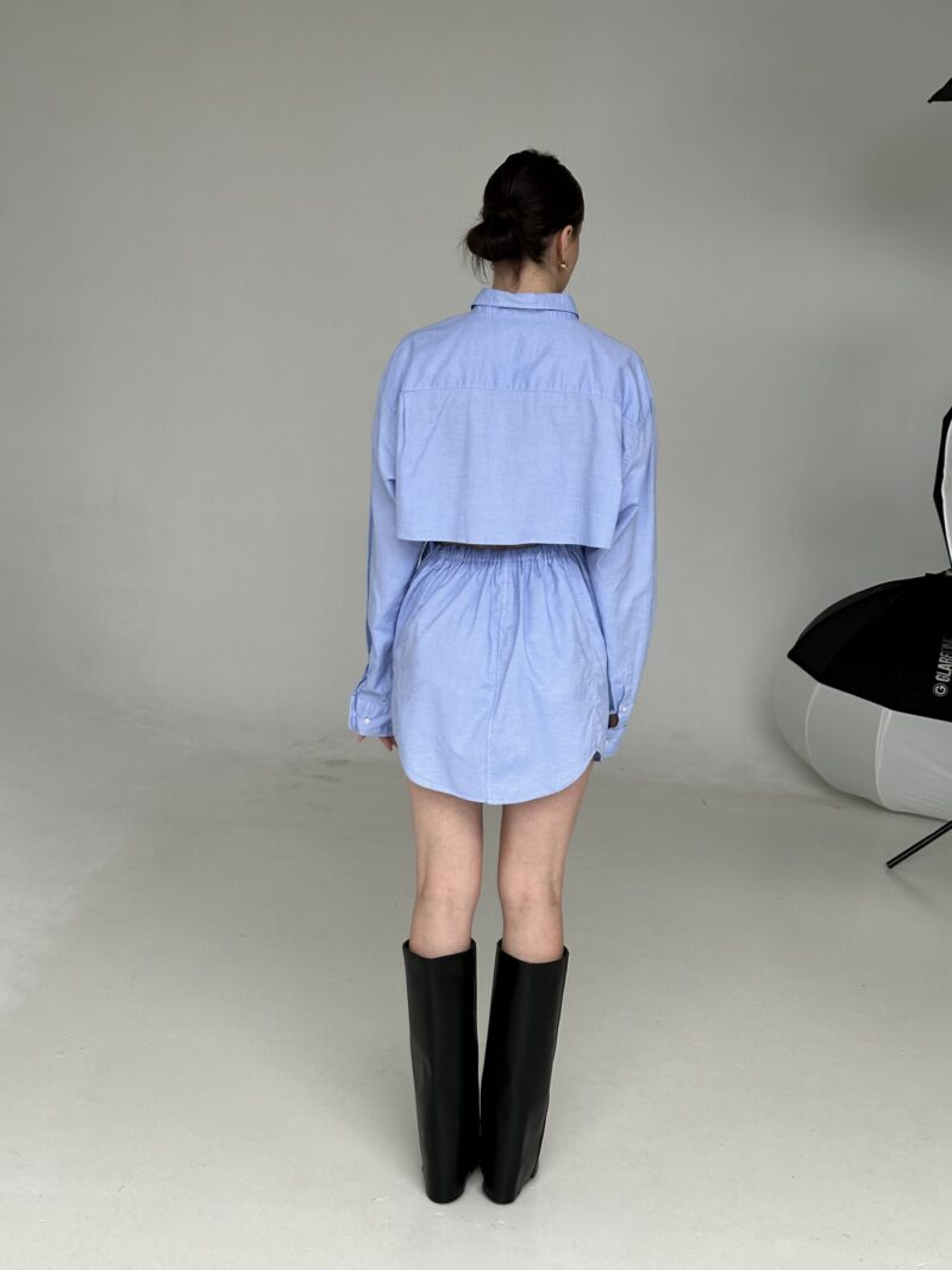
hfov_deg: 30.3
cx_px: 476
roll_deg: -4.3
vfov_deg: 39.7
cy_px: 635
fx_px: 1760
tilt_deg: -8.2
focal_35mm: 48
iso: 64
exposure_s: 1/363
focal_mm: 6.86
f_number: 1.78
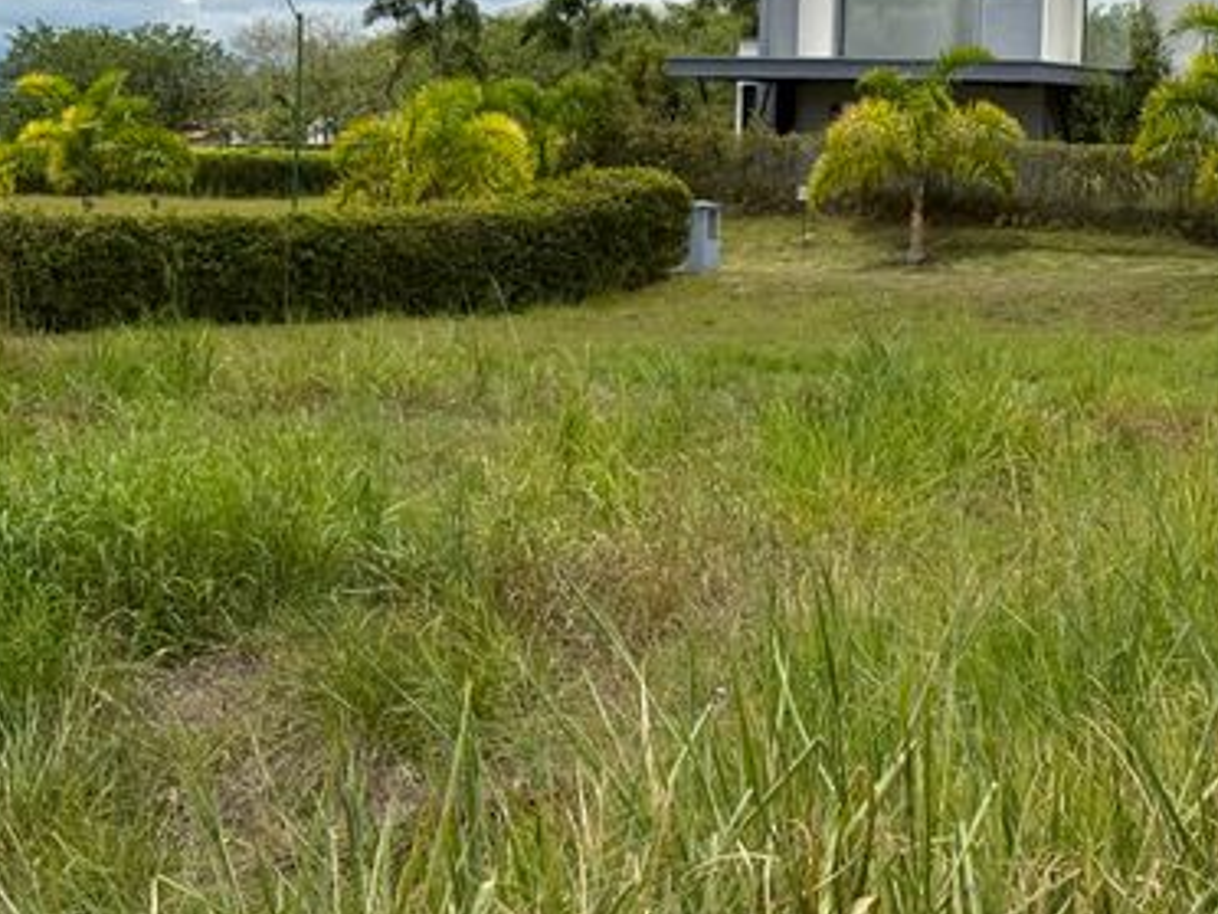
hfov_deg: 22.3
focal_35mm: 86
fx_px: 3026
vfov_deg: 17.1
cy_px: 246
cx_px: 1049
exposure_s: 1/8772
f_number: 1.78
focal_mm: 6.76
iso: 64
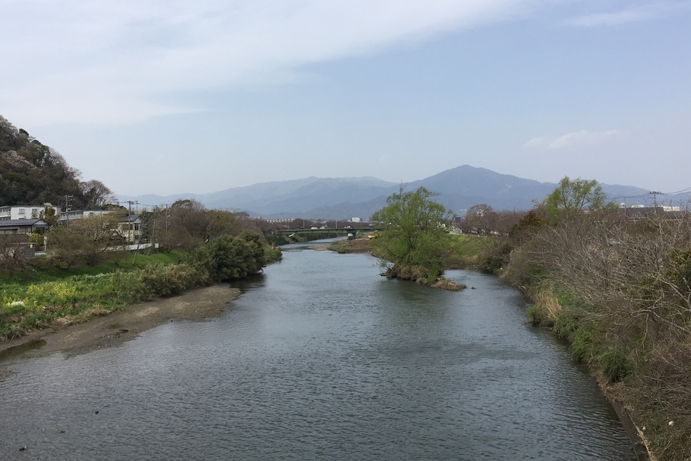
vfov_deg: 34.9
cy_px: 184
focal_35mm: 38
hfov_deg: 50.5
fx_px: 729
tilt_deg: +1.7
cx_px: 295
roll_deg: -0.1
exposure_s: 1/1241
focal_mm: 4.15
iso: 25
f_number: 2.2
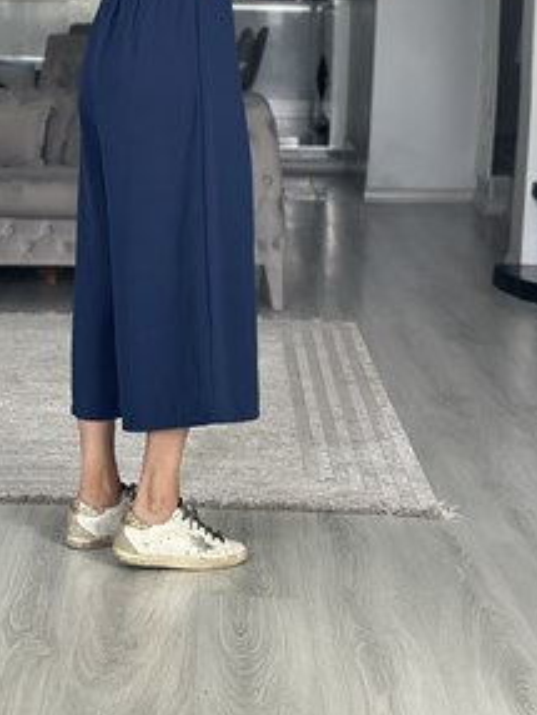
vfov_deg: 22.6
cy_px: 118
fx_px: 1756
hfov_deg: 17.3
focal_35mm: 85
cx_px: 150
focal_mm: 6.86
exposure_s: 1/60
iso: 320
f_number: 1.78
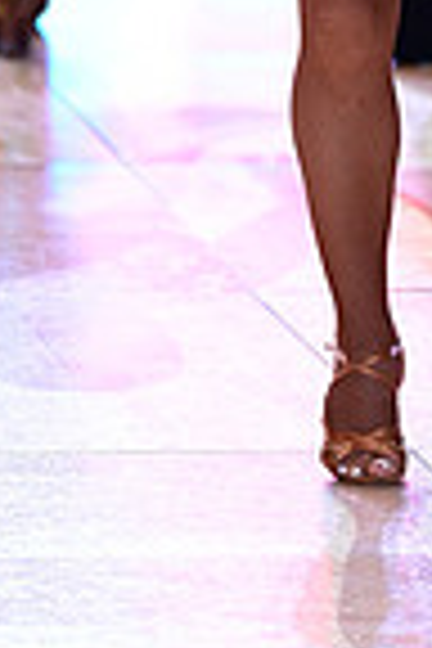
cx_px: 662
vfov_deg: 3.8
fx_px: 9773
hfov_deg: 2.5
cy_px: -518
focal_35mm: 543
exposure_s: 1/400
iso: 2000
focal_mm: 135
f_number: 2.8
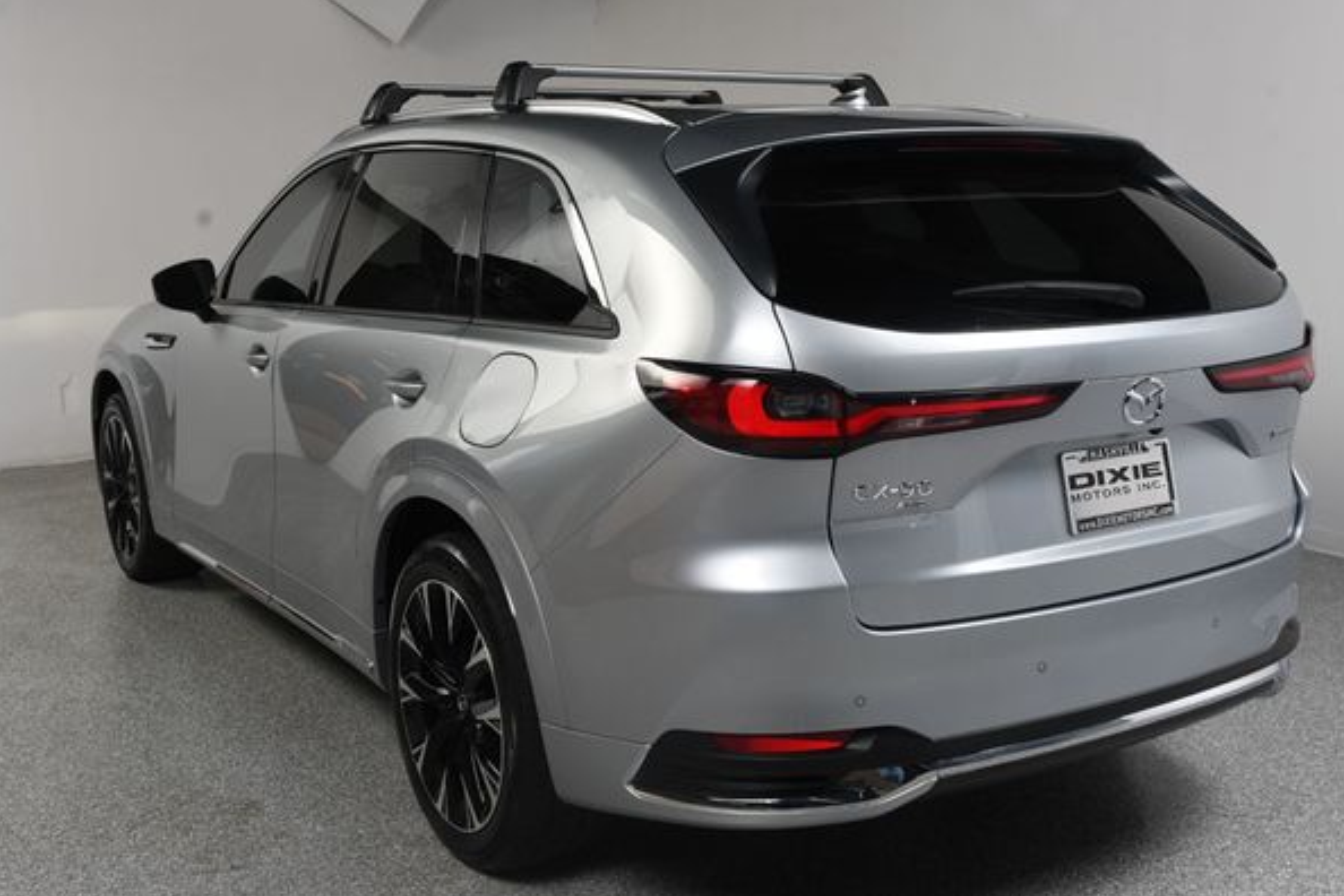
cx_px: 699
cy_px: 434
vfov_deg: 31.9
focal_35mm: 42
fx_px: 1568
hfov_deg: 46.4
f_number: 11
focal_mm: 26
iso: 100
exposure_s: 1/160
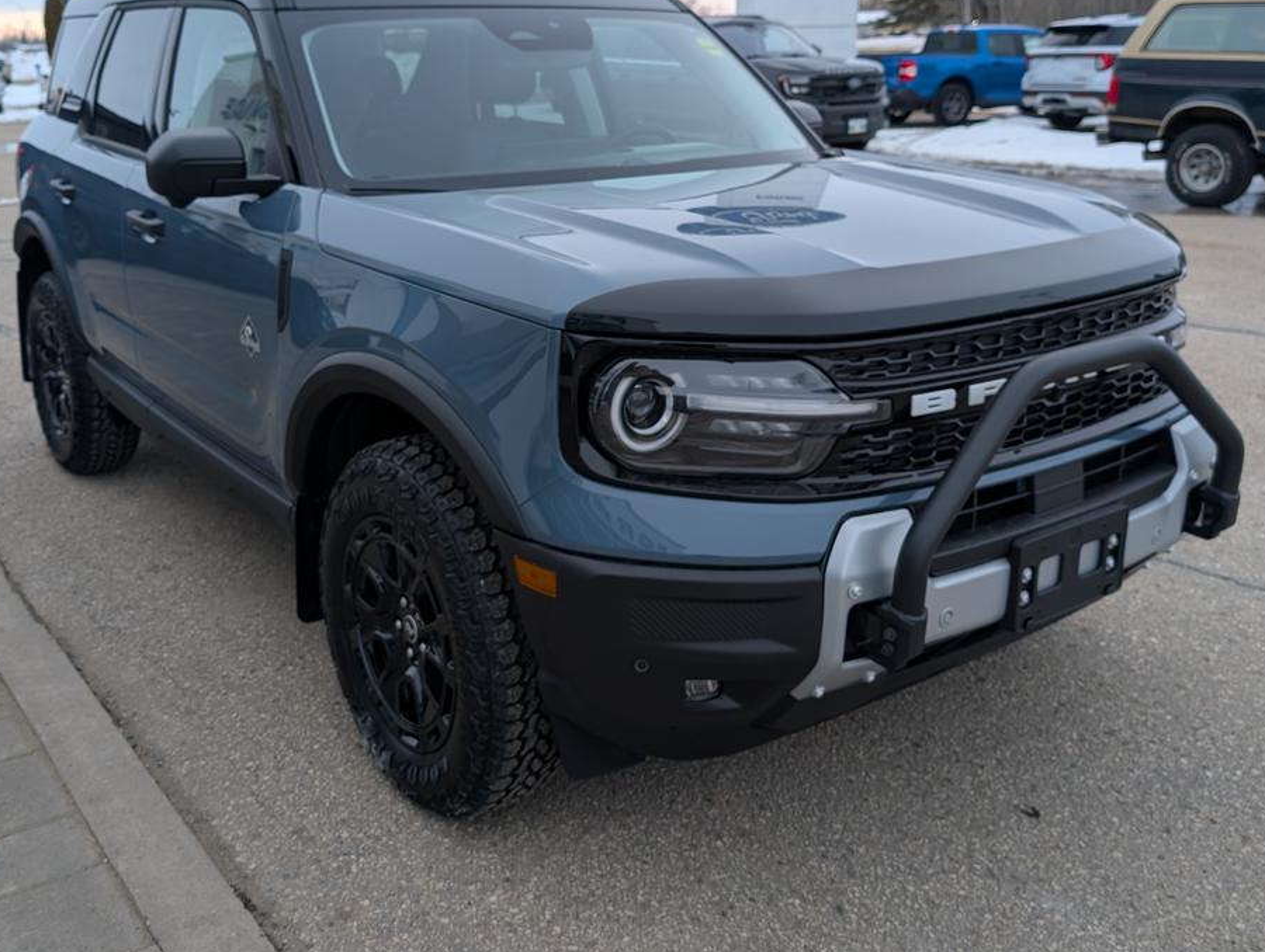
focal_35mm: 34
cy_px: 362
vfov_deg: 41.6
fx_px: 1244
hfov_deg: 53.8
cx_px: 585
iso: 21
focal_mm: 6.9
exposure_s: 1/417
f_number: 1.68
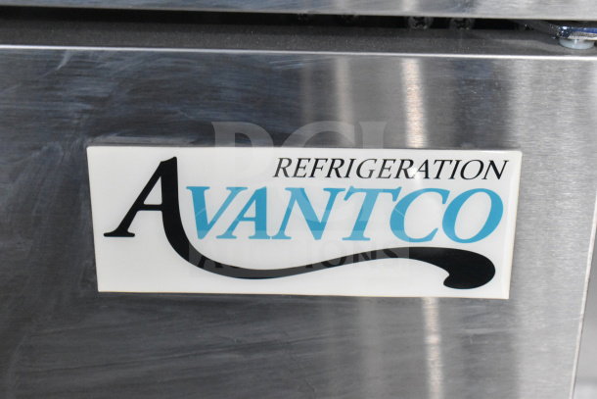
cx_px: 298
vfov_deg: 18.9
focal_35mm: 72
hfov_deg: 28.1
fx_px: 1194
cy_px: 200
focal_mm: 48
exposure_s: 1/80
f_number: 5.3
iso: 8000
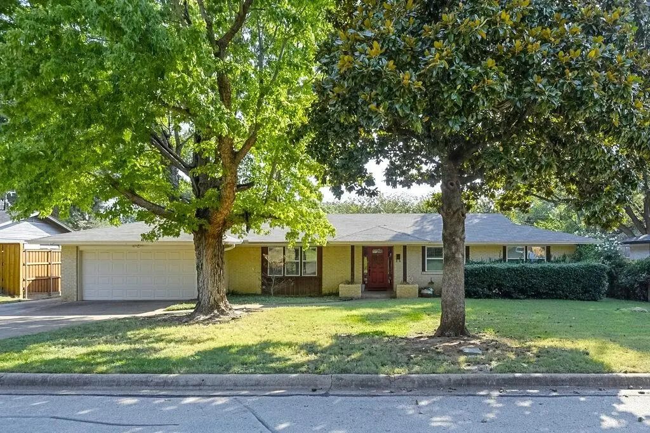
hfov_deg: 84.0
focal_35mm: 20
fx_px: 361
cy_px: 216
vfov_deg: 61.9
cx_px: 325
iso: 200
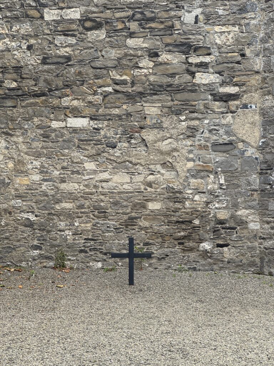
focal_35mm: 77
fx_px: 813
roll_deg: +1.3
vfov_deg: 25.3
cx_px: 137
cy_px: 183
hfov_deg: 19.1
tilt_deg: +0.4
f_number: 2.8
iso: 25
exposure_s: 1/102
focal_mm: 9
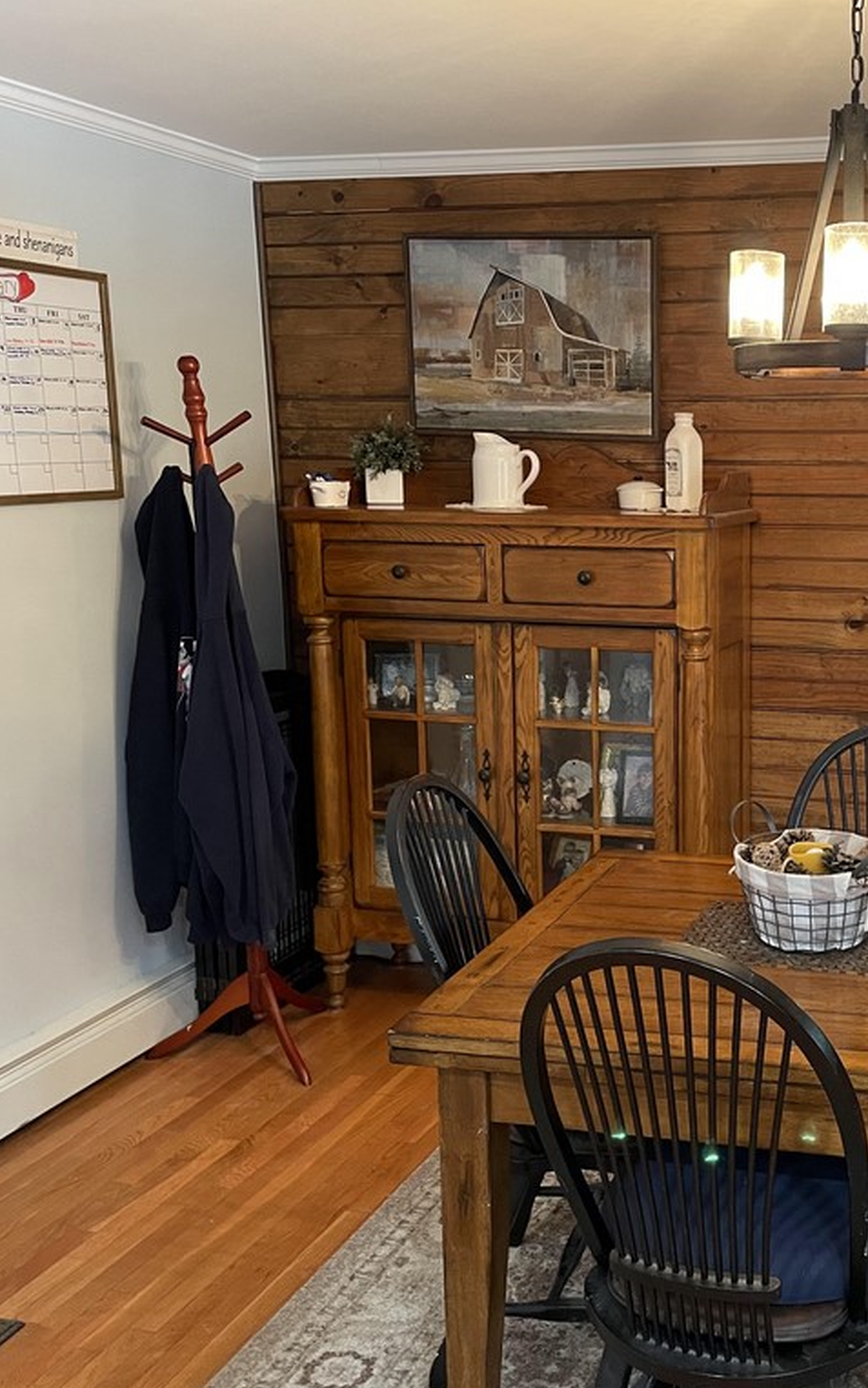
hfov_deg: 32.7
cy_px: 697
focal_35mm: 37
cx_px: 781
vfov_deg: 52.7
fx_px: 1400
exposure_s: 1/60
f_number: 1.6
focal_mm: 4.2
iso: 200
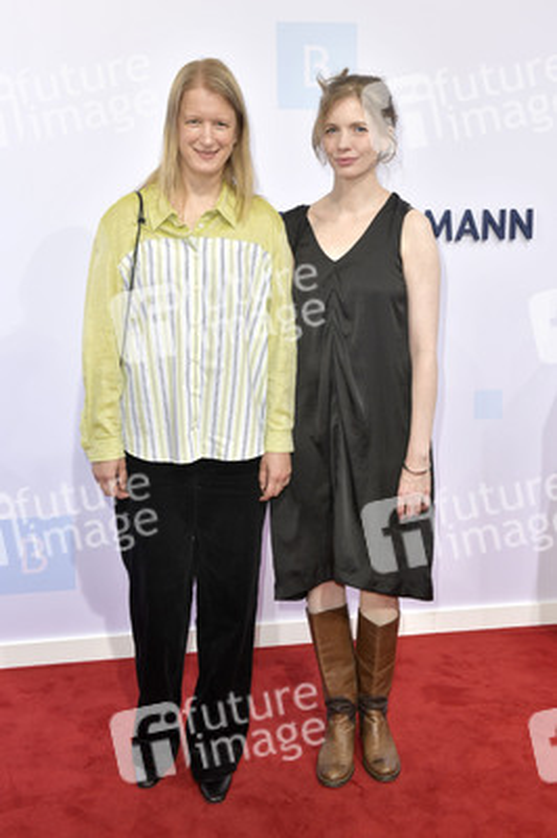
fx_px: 883
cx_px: 278
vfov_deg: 50.7
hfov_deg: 35.0
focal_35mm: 38
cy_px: 419
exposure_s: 1/160
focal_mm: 38
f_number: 7.1
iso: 320
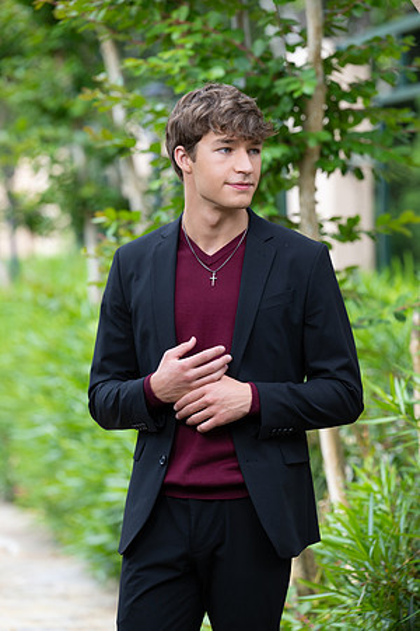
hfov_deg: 7.6
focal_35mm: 180
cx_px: 210
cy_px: 316
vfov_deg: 11.4
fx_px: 3150
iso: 160
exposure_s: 1/200
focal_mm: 180
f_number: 4.5
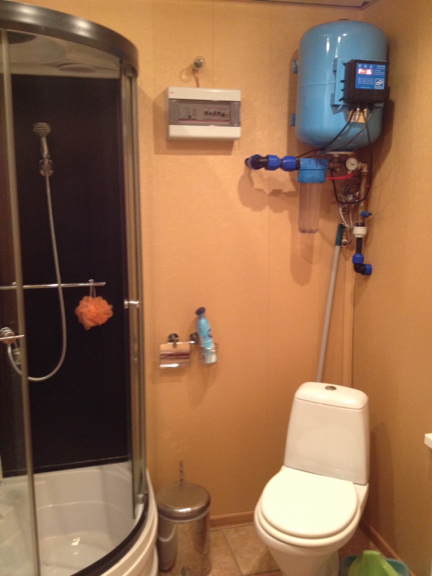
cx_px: 216
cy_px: 288
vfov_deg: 52.6
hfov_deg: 40.7
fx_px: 582
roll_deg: +0.2
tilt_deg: -7.3
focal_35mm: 35
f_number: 2.4
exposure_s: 1/20
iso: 200
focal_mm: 4.28
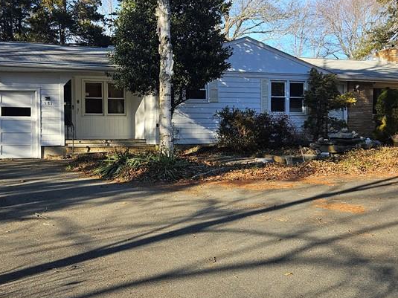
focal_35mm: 44
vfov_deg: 32.9
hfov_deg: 42.5
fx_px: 506
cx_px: 138
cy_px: 150
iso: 25
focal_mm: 5.4
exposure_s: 1/562
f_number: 1.8
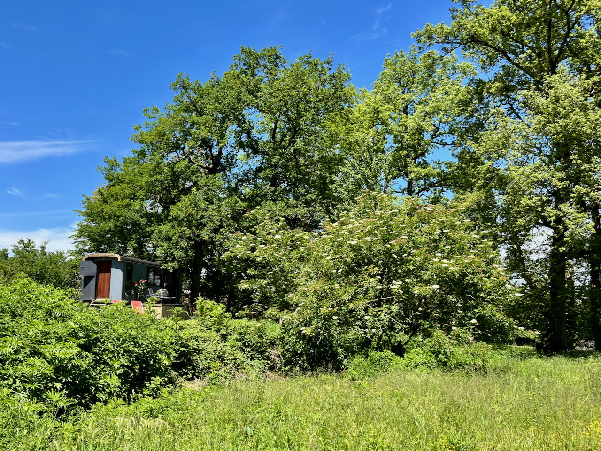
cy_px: 226
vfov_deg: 53.1
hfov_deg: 67.3
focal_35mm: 26
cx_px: 300
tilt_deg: +5.9
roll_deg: -1.8
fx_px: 451
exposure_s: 1/1802
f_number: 1.6
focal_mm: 5.1
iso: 50
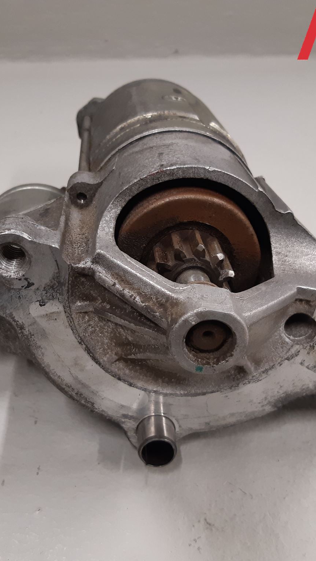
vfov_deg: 52.8
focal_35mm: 38
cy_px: 280
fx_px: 566
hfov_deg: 31.2
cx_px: 146
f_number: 1.7
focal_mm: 3.93
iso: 125
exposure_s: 1/50
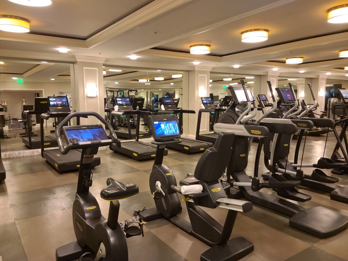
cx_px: 174
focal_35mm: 28
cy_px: 130
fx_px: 281
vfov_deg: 49.7
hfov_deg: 63.4
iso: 400
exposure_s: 1/40
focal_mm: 5.9
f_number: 2
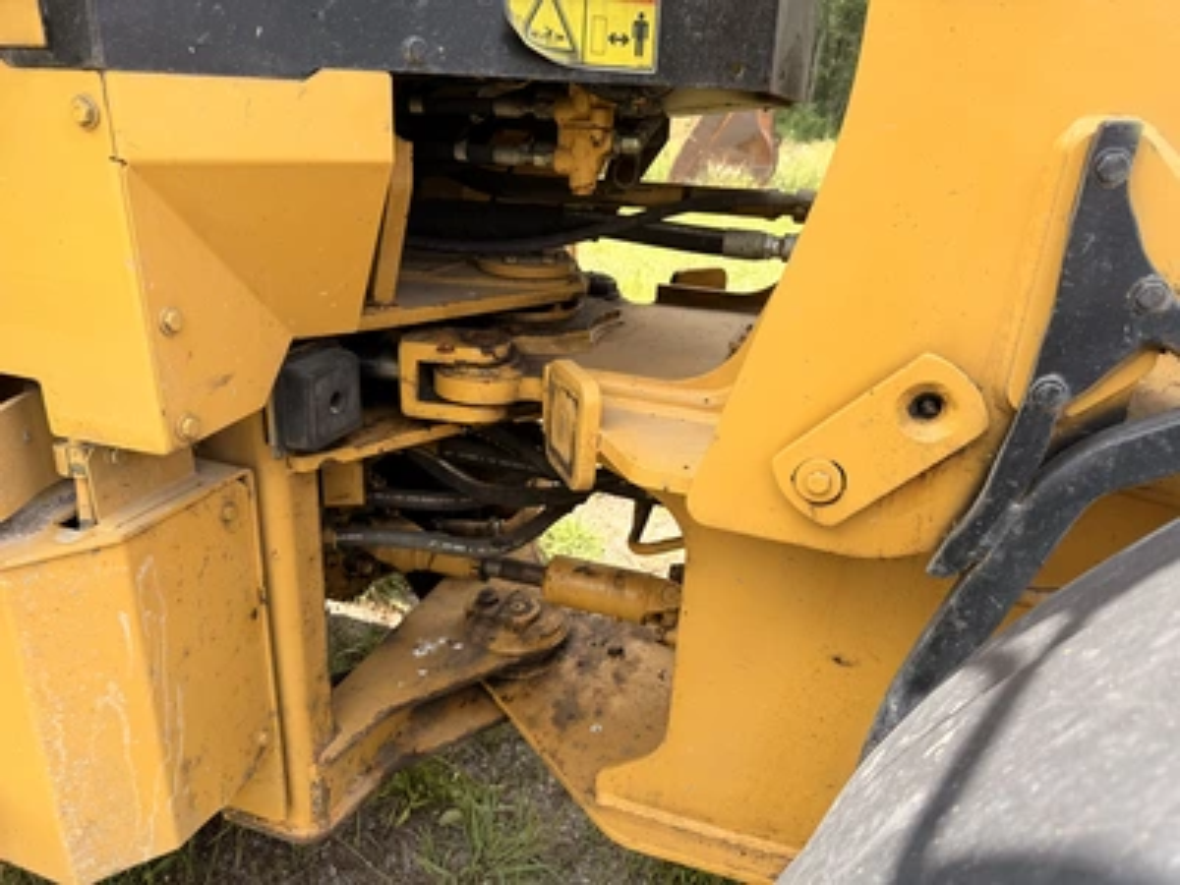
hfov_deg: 71.6
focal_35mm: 24
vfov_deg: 56.8
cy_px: 442
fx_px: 818
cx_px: 590
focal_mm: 6.76
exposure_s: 1/840
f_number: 1.78
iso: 80
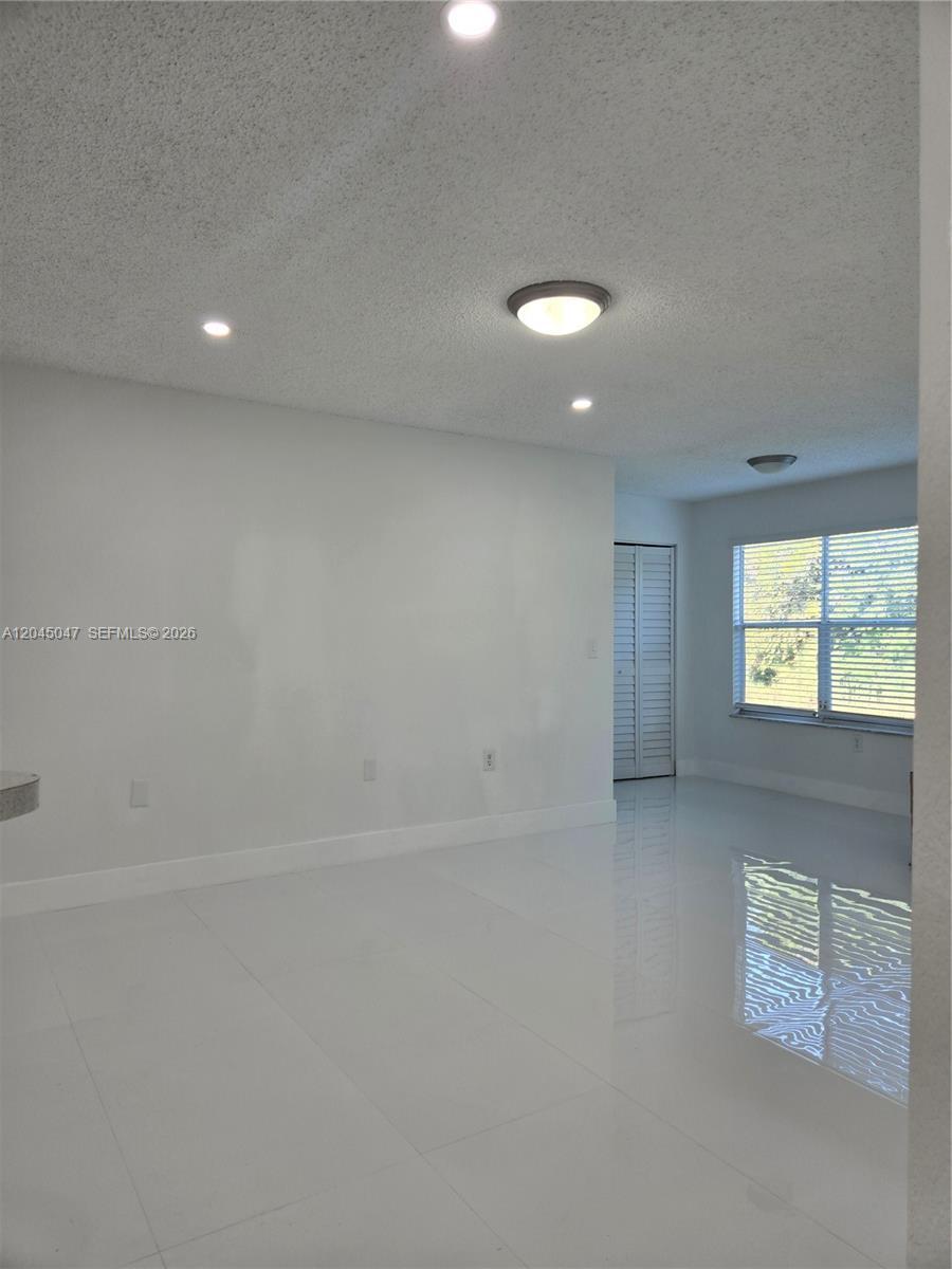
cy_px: 634
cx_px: 476
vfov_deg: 73.9
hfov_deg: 58.9
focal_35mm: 23
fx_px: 843
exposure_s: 1/120
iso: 50
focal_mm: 5.4
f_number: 1.8
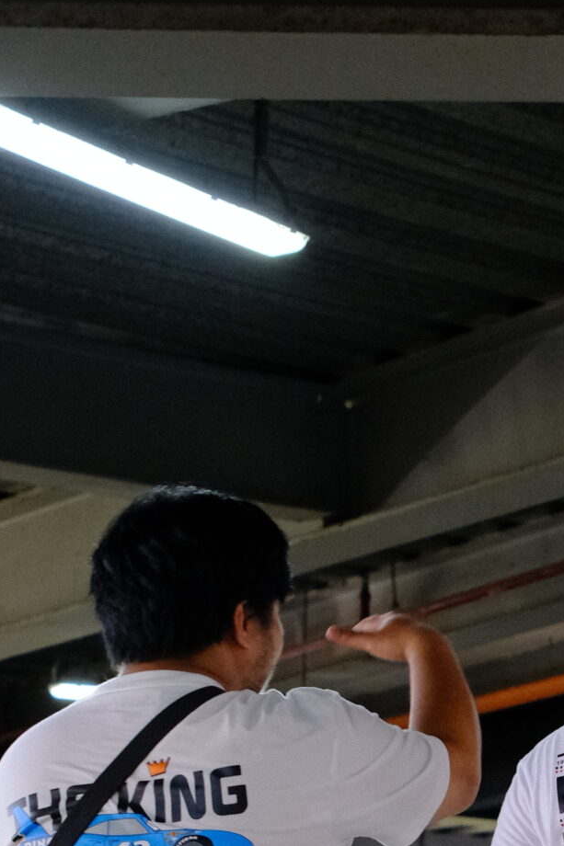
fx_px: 3009
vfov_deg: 15.4
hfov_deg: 10.6
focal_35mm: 128
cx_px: 577
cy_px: 1011
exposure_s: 1/100
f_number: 3.2
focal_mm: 30.9
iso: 3200
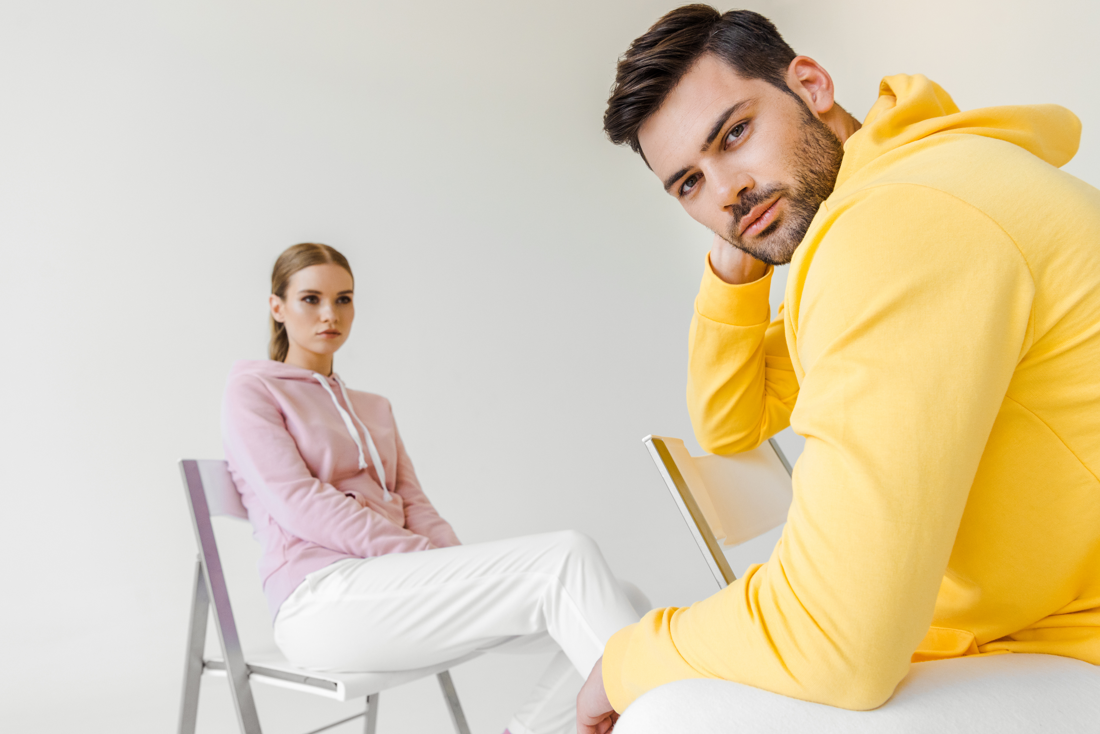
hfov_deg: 71.5
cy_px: 364
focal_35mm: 25
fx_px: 764
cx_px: 543
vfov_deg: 51.3
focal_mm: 24
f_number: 5
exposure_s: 1/160
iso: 800
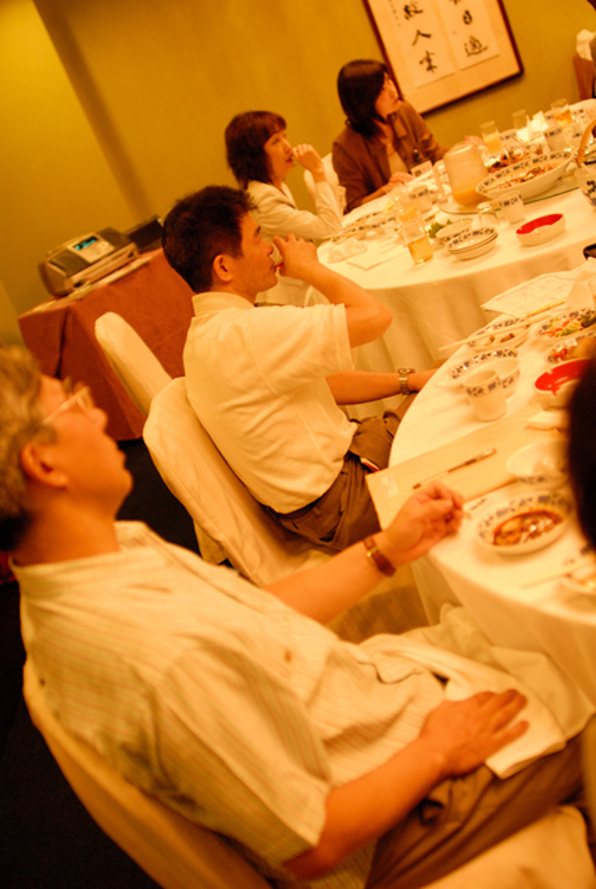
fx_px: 1039
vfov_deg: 46.3
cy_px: 444
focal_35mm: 42
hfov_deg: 32.0
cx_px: 298
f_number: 2
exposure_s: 1/80
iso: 800
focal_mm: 28
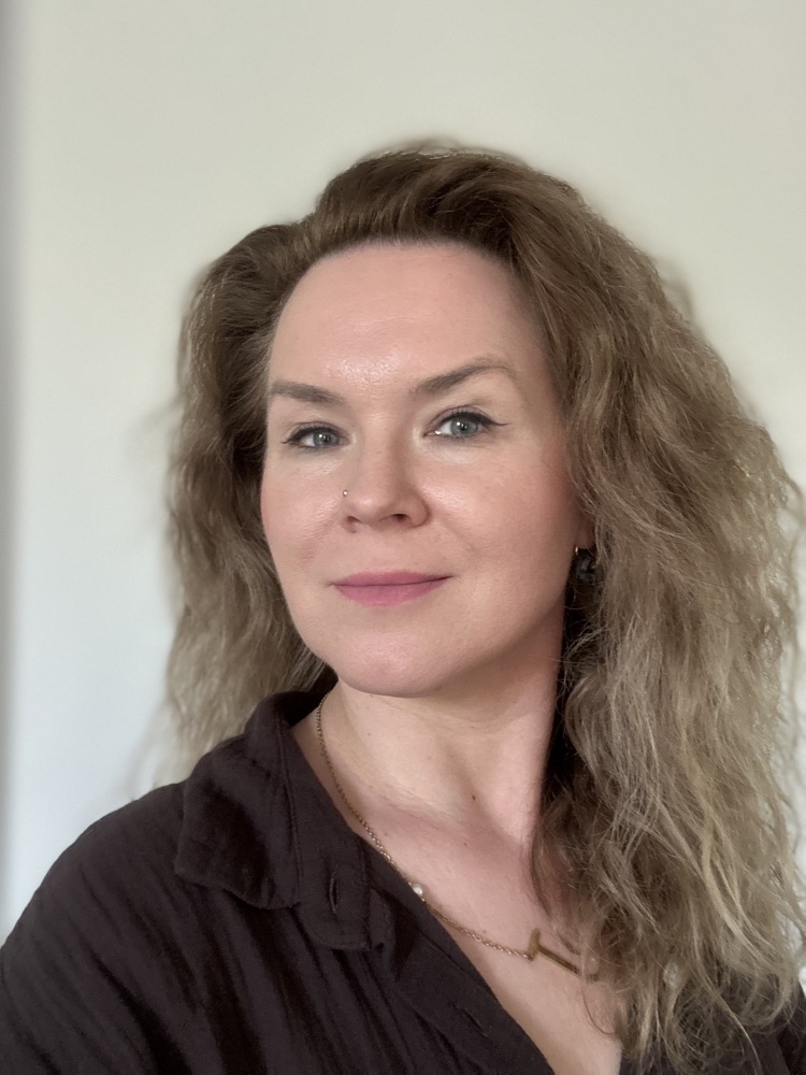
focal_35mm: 30
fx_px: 931
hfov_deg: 46.8
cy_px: 538
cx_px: 403
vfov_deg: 60.0
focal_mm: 2.69
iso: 200
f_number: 1.9
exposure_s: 1/60
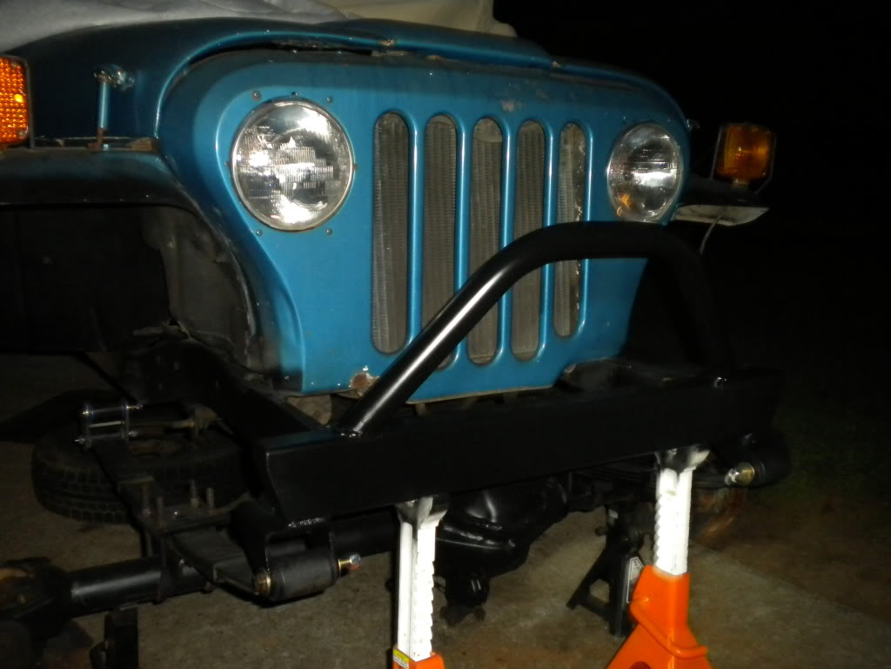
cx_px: 446
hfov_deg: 52.6
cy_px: 334
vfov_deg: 40.7
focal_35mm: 35
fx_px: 901
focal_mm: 6.3
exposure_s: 1/30
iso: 400
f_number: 3.1
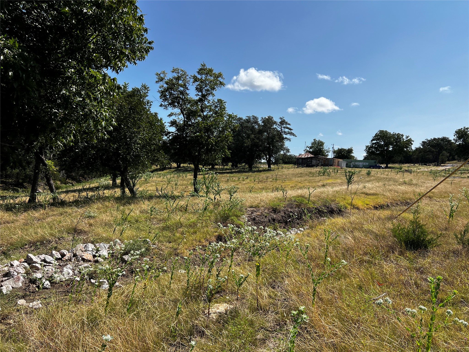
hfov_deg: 67.3
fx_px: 352
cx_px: 234
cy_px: 176
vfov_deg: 53.1
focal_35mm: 26
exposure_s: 1/4630
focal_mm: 5.7
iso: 50
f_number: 1.5
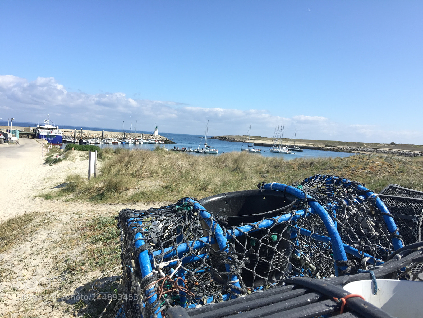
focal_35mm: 29
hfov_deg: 61.7
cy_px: 159
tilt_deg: -3.2
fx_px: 354
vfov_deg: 48.2
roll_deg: -4.2
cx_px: 212
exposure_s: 1/1199
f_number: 2.2
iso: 32
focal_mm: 4.15
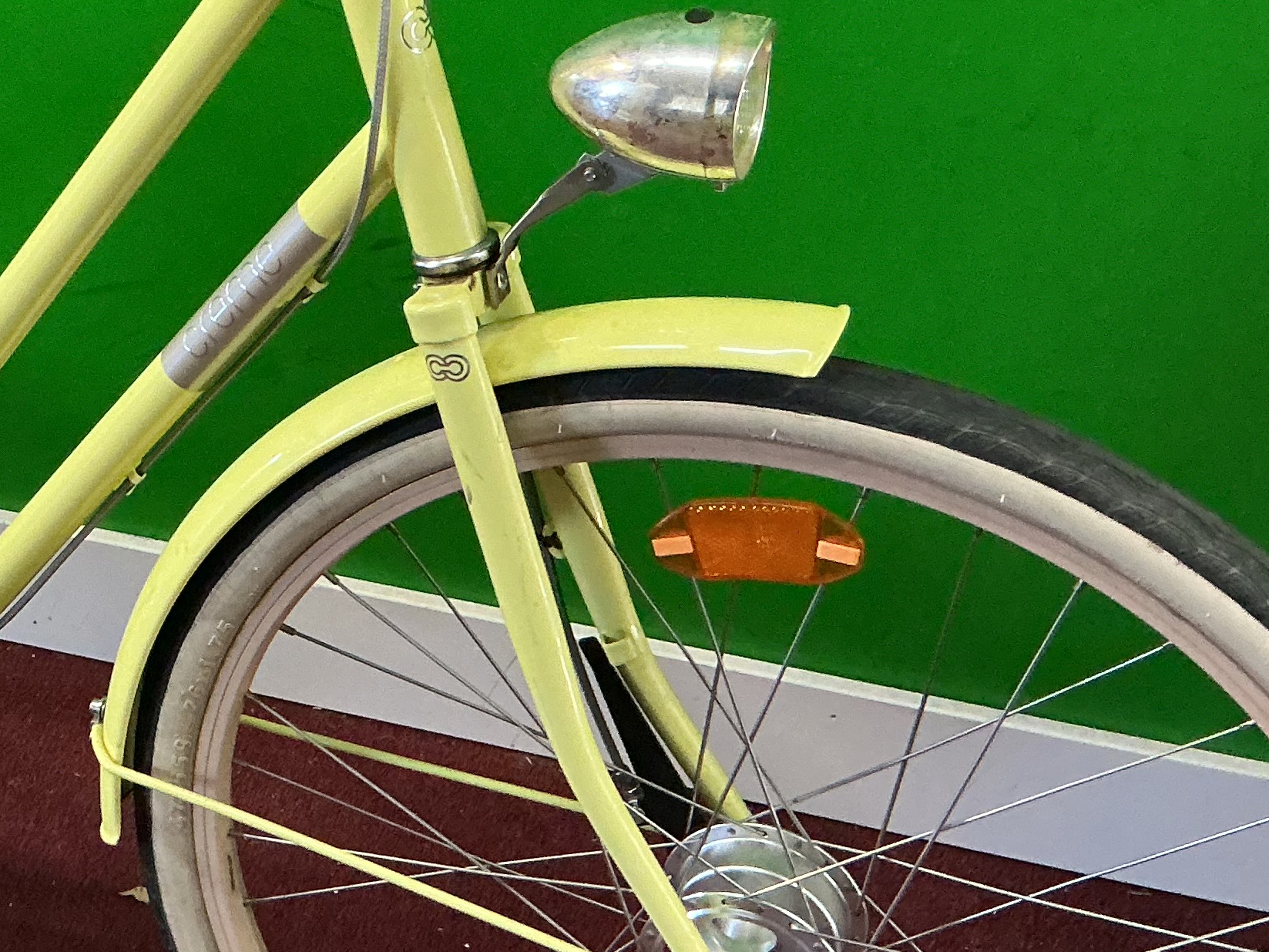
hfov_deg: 26.1
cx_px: 30
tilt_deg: -33.1
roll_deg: +2.0
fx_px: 2603
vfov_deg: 20.6
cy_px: 251
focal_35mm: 71
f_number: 1.8
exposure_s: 1/60
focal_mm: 3
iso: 250
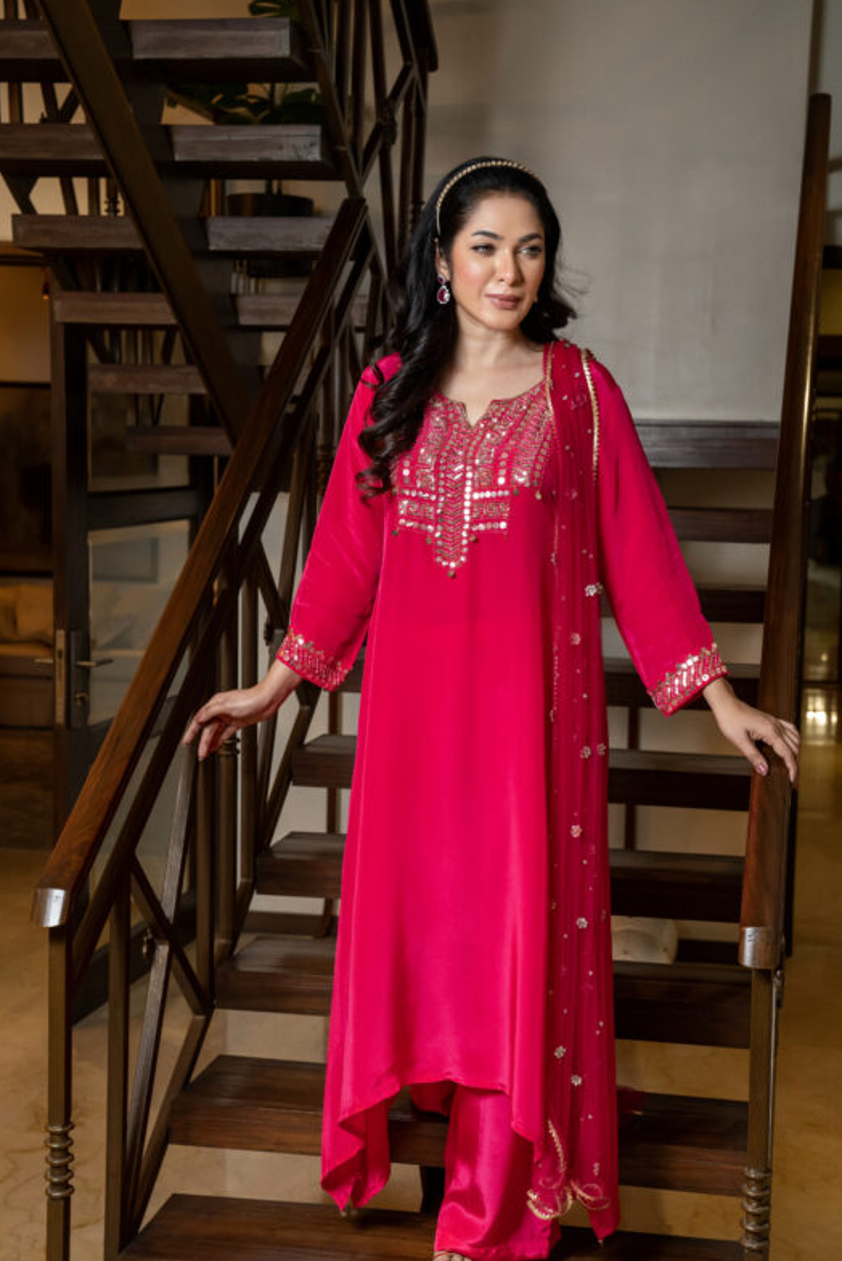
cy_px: 675
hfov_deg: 24.6
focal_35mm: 55
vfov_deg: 36.2
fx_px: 1928
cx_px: 458
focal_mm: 48
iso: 1250
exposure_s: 1/100
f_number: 5
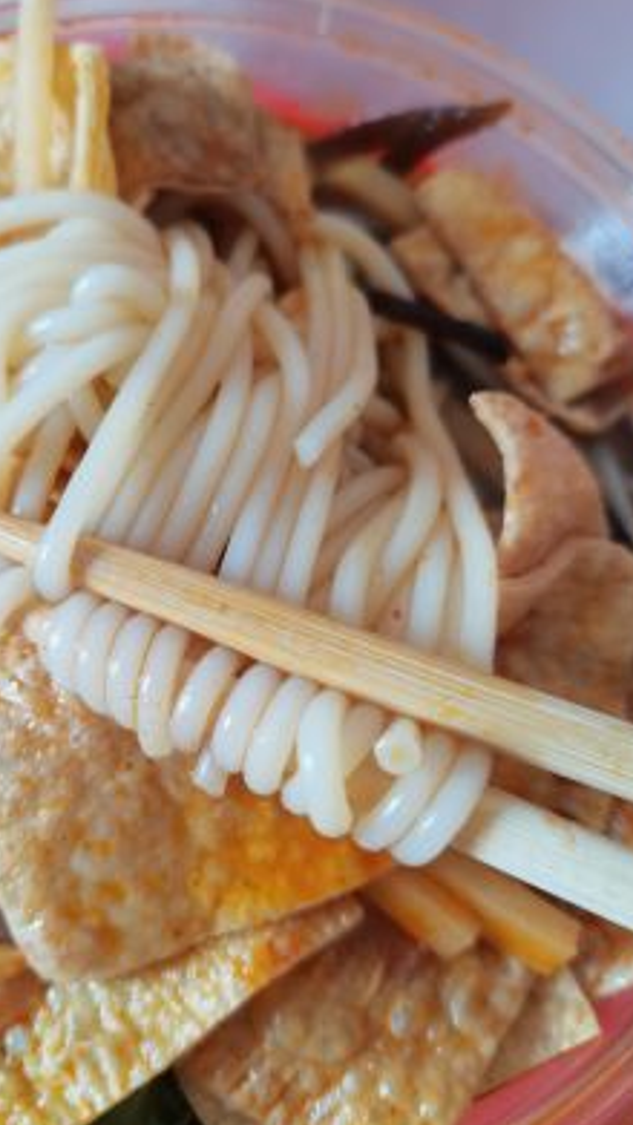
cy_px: 564
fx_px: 865
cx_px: 224
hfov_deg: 39.8
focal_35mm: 29
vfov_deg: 66.1
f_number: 1.8
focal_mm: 5.58
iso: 200
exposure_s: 1/50
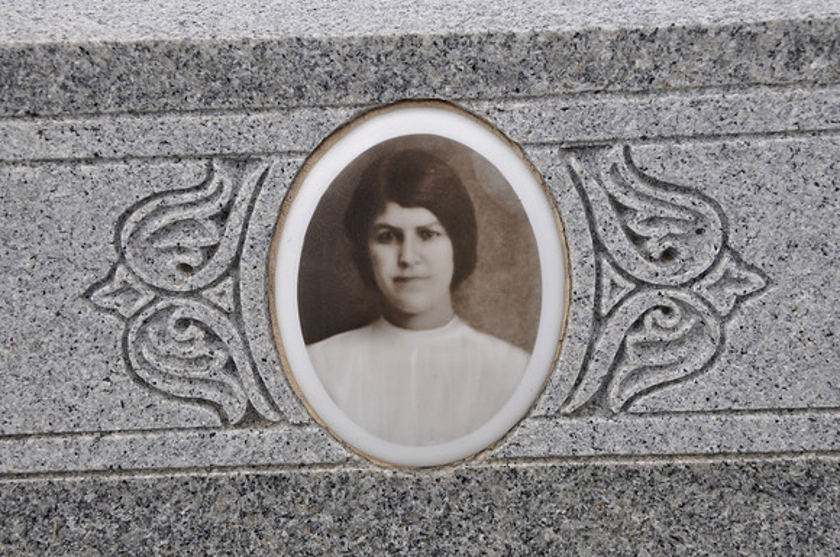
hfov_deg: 26.0
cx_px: 420
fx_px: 1817
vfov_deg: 17.4
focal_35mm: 78
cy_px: 278
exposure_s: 1/125
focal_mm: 52
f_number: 11
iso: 200
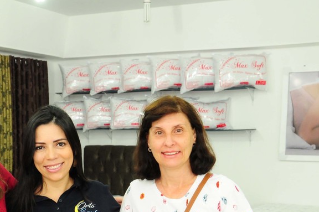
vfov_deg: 17.7
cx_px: 73
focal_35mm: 75
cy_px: 217
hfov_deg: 26.6
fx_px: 664
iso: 1250
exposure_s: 1/60
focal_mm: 24
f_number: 5.6
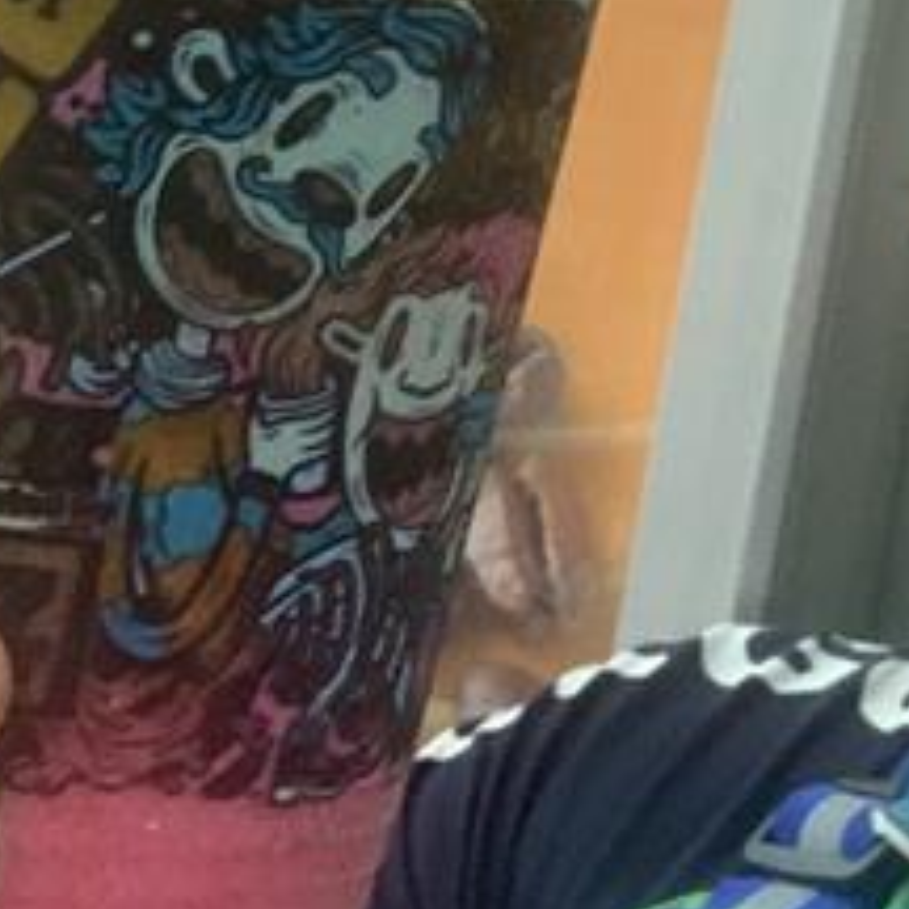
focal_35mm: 134
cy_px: 55
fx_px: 3981
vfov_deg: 12.9
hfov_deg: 11.9
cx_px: 1688
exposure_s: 1/50
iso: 100
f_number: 2.2
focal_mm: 2.87
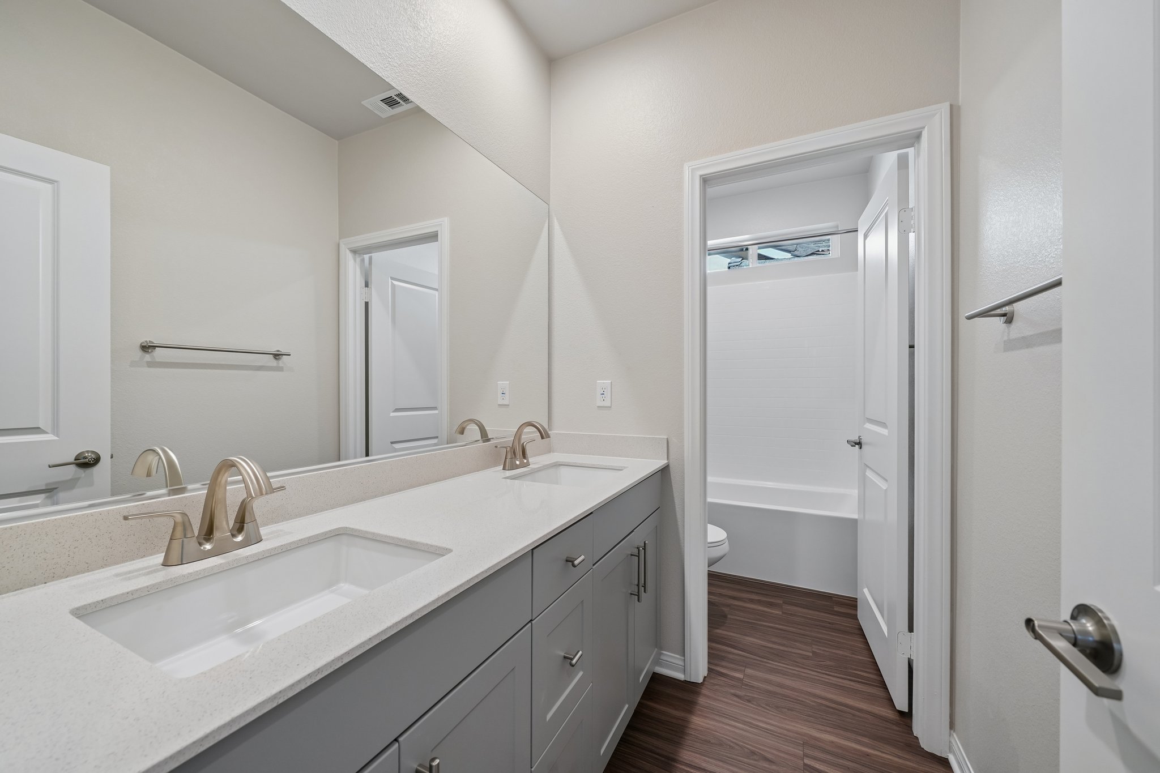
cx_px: 580
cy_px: 386
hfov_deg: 108.3
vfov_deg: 85.4
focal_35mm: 13
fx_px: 419
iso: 400
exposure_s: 1/25
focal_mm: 13
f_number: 8
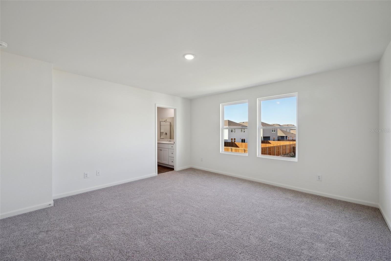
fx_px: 152
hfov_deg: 104.2
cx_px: 196
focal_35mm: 14
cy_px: 130
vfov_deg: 81.2
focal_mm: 14
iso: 160
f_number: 8
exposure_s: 1/40
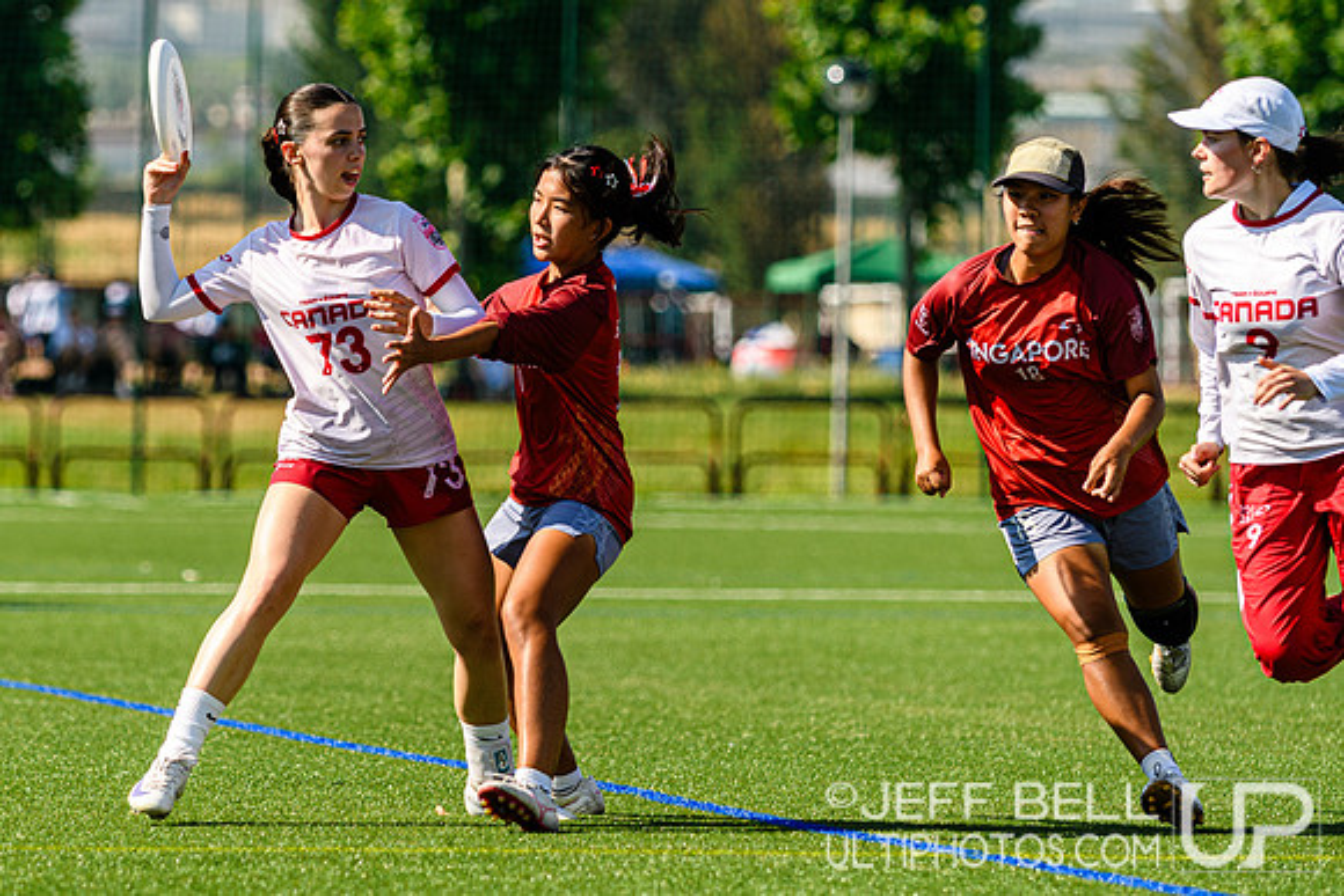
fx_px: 11203
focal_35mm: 300
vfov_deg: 4.6
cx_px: 448
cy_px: 332
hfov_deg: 6.9
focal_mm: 150
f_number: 3.2
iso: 100
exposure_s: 1/1600
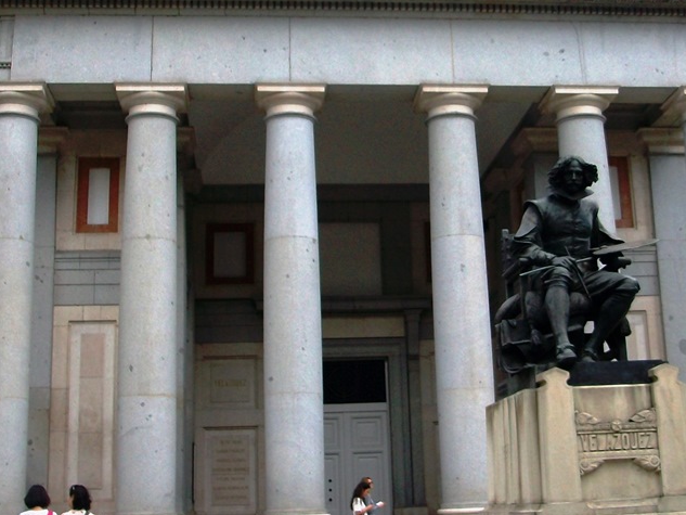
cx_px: 392
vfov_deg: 26.2
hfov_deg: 34.9
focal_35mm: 55
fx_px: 1090
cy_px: 120
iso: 80
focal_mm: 5.7
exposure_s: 1/640
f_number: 2.8
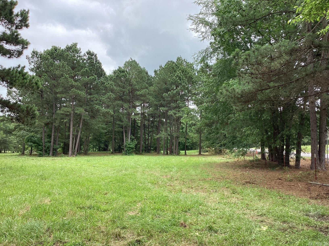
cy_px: 123
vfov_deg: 45.4
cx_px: 164
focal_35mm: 31
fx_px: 295
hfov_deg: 58.4
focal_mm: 3.3
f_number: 2.4
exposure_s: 1/422
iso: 25
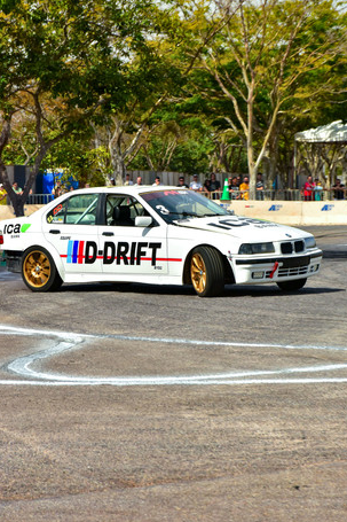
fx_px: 1910
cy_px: 242
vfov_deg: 15.5
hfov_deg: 10.4
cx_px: 186
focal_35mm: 132
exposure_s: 1/200
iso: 160
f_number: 8
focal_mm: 80
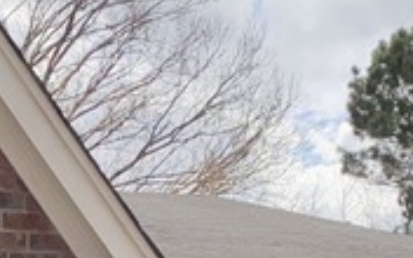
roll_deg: +0.7
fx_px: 1407
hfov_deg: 16.2
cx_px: -35
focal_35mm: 125
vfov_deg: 10.0
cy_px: 455
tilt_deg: +4.0
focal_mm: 4.25
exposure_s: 1/7692
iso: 32
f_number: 1.8
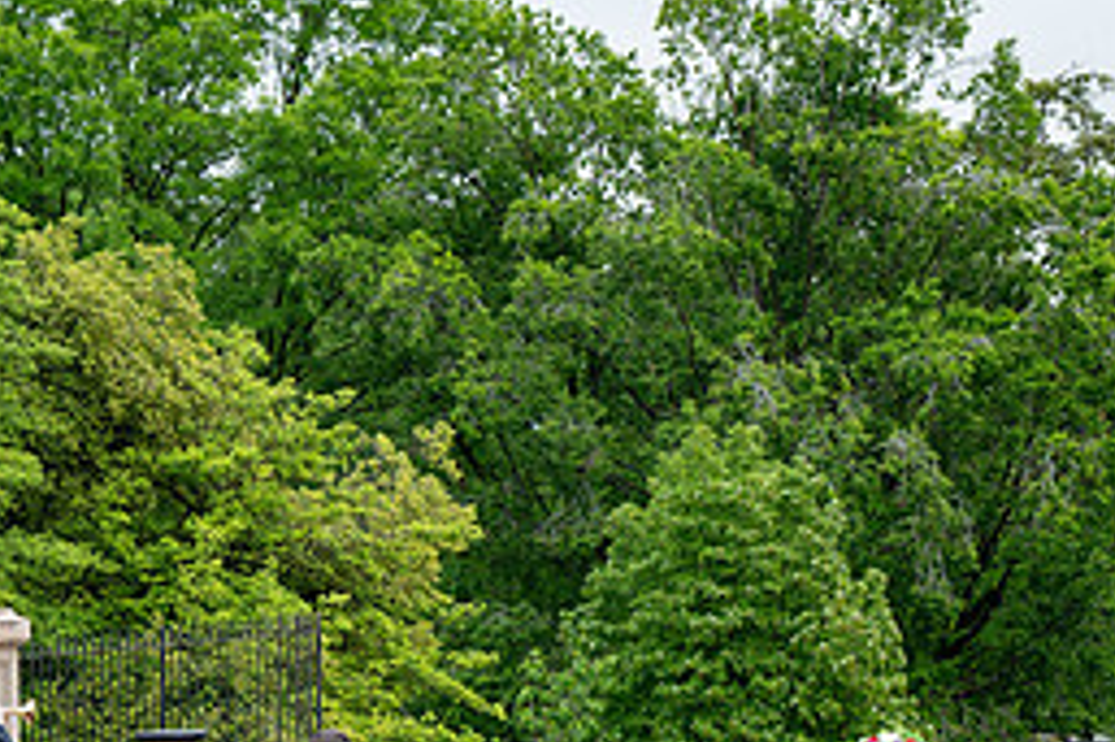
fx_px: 3002
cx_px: 499
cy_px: 690
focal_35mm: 97
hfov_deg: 21.0
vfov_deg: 13.9
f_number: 6.3
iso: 160
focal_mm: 43
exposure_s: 1/100
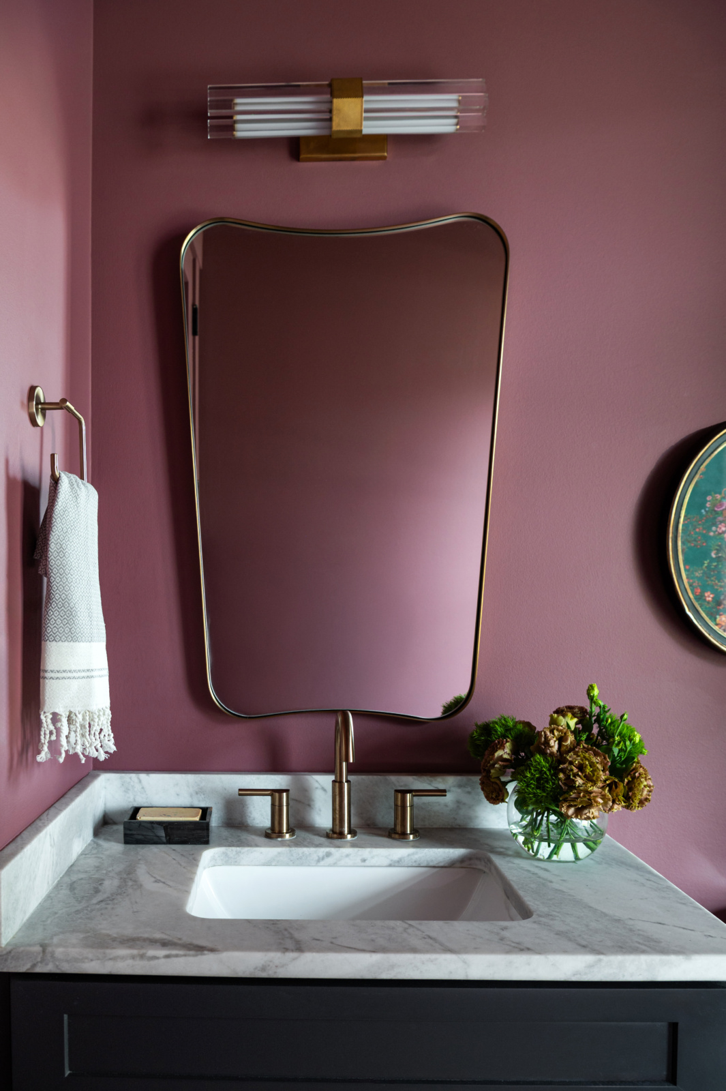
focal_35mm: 30
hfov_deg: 43.6
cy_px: 546
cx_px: 363
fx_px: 908
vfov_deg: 62.0
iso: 400
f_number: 7.1
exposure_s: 3
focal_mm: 30
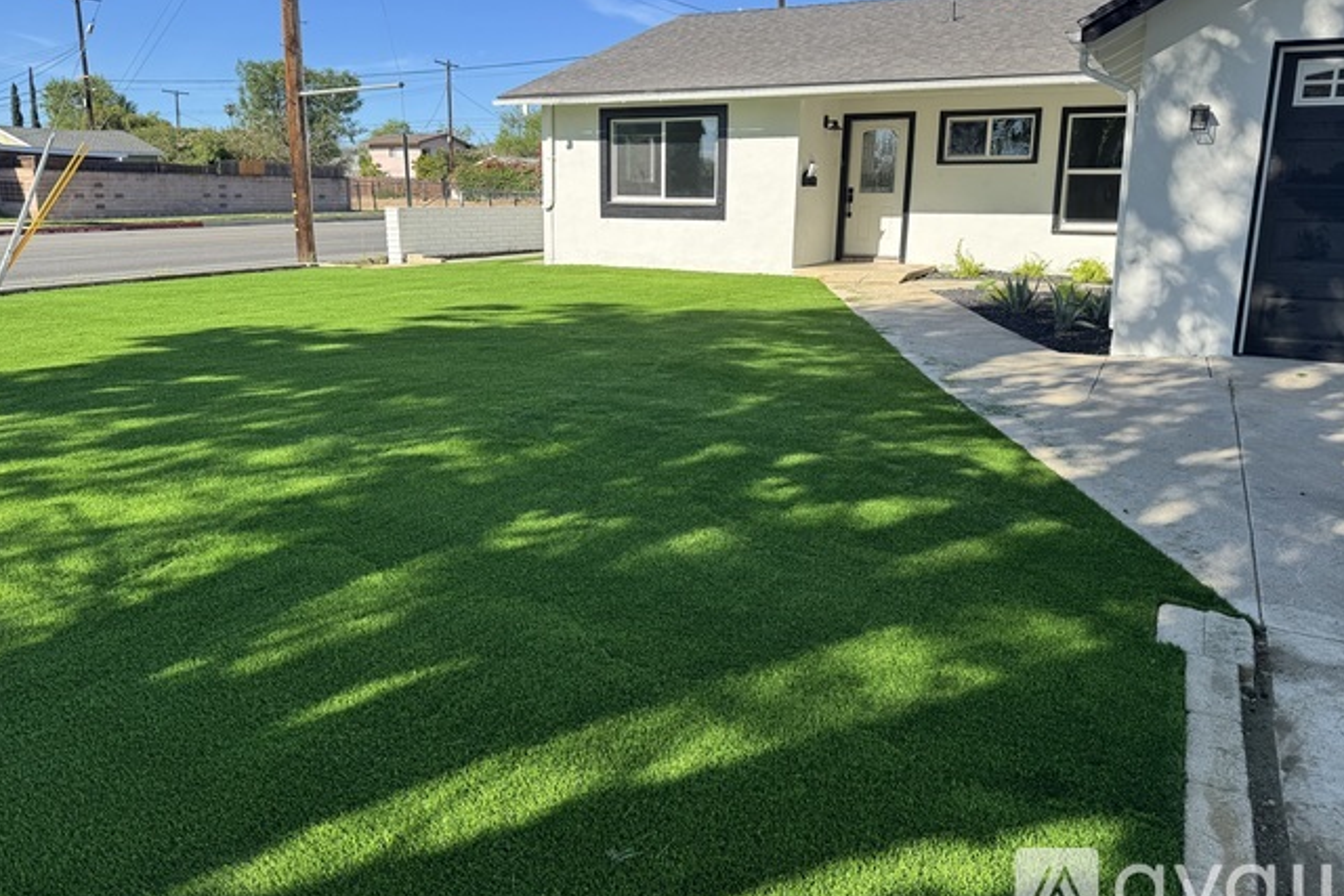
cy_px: 407
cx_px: 654
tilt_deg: -12.3
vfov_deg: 49.5
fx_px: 971
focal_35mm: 26
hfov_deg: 69.4
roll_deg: -0.9
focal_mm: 6.76
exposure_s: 1/2041
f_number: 1.78
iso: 80
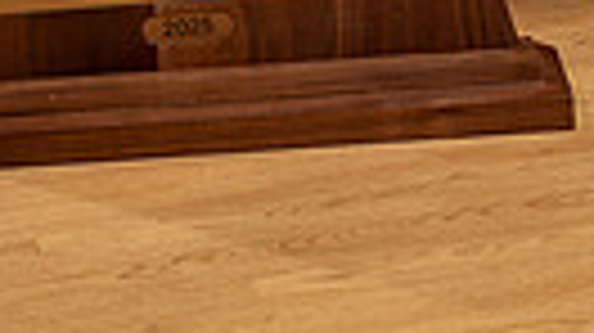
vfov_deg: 6.3
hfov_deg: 12.0
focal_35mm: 179
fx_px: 2817
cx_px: 364
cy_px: -585
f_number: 8
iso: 100
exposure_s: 1/250
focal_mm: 50
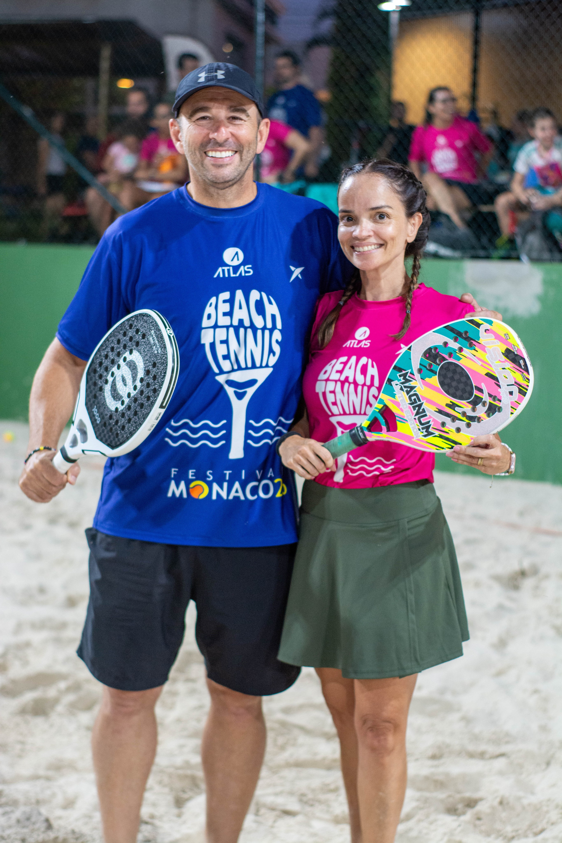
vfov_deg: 27.0
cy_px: 422
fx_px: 1756
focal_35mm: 75
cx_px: 281
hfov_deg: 18.2
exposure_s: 1/160
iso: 1600
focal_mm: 50
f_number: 2.8
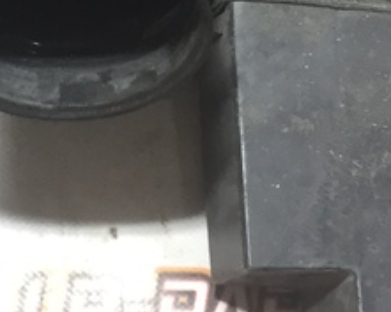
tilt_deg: -62.8
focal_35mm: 154
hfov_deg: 12.4
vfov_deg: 9.7
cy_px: -184
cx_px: 0
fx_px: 1779
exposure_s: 1/33
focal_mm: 4.15
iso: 50
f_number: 2.2
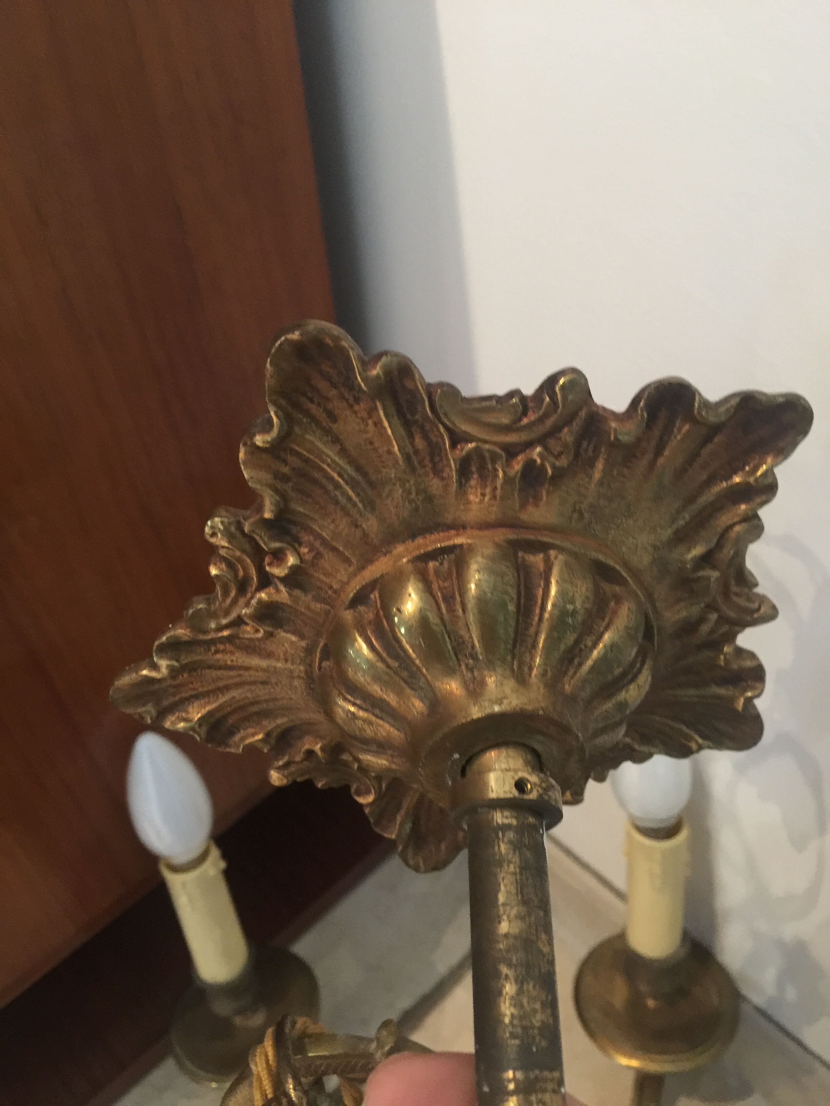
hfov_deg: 48.2
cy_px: 553
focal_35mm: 29
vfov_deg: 61.7
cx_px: 415
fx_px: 927
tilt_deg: -43.2
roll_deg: +6.4
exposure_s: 1/8
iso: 125
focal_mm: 4.15
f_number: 2.2
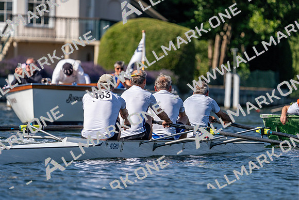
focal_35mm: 374
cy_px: 100
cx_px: 150
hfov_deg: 5.5
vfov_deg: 3.7
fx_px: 3107
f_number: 6.3
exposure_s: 1/1600
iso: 200
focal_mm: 374
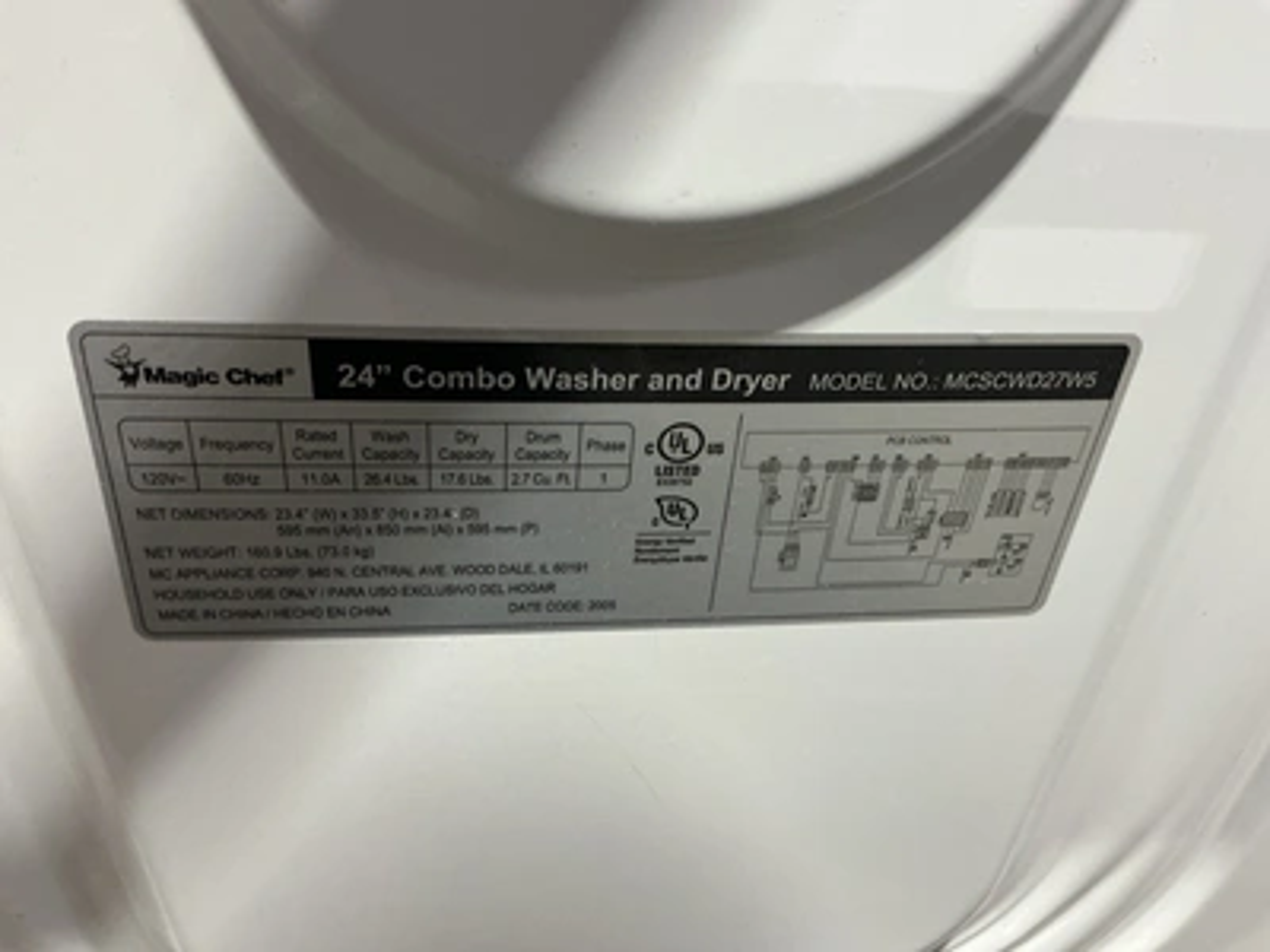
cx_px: 635
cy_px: 476
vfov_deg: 49.7
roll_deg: -2.9
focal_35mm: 28
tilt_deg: -34.5
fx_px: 1027
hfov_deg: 63.4
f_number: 1.8
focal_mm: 3
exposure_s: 1/60
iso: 200
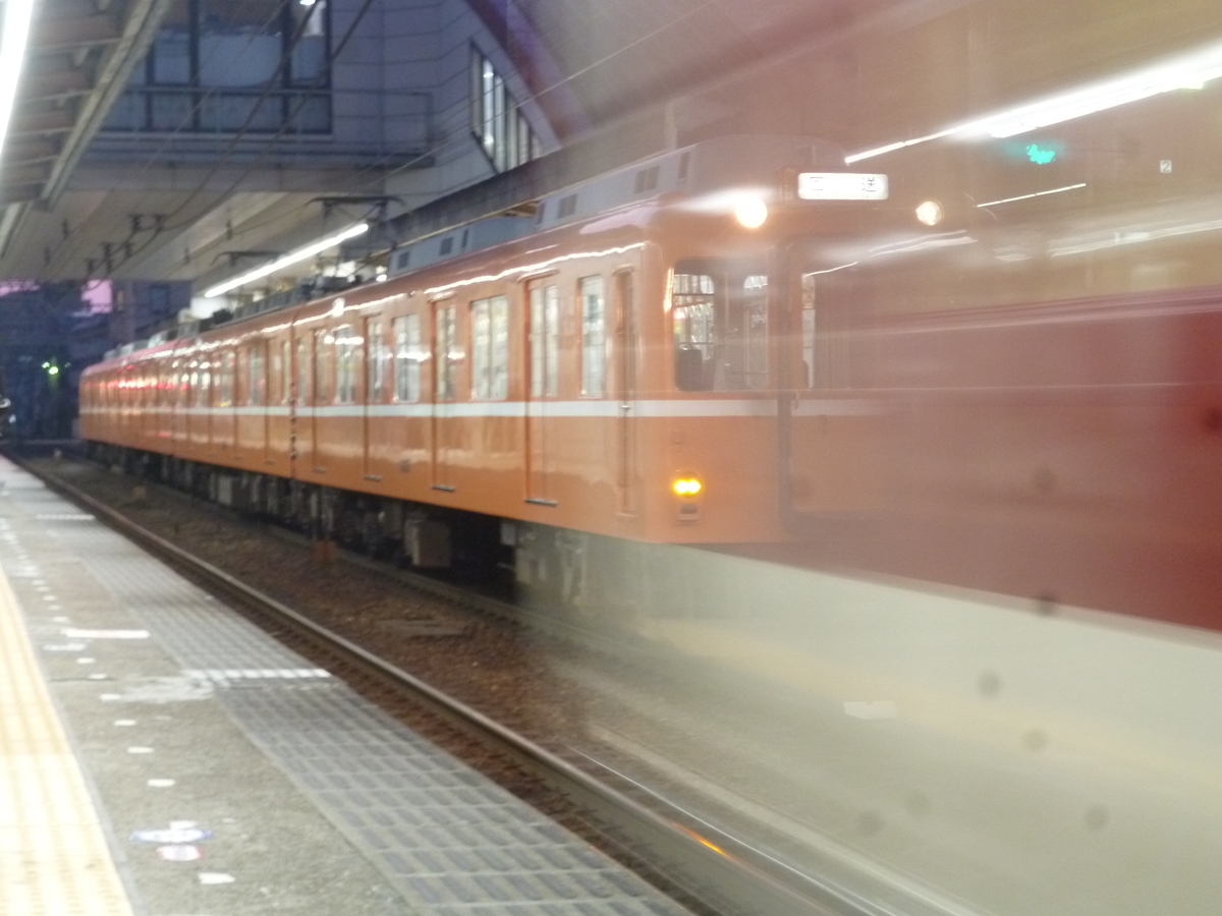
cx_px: 611
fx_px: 2754
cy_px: 458
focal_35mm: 78
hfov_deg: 25.0
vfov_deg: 18.9
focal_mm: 13.9
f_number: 5.4
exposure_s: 1/4
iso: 400
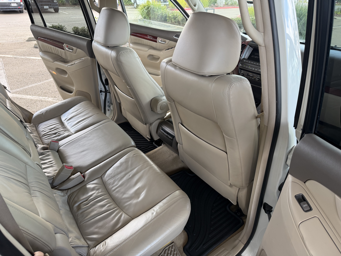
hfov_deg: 71.6
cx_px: 170
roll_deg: -1.4
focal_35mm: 24
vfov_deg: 56.8
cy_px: 128
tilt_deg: -27.7
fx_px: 236
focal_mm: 6.76
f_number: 1.78
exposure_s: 1/130
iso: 100
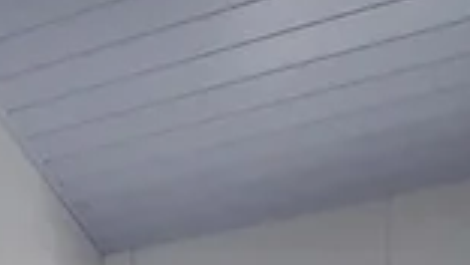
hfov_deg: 25.0
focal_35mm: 75
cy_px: 697
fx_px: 935
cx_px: -114
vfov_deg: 11.9
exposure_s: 1/30
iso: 500
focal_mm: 1.74
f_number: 2.2
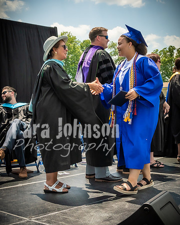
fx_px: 364
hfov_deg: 27.7
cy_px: 113
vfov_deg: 34.3
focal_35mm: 55
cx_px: 71
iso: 200
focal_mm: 17
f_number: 7.1
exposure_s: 1/800
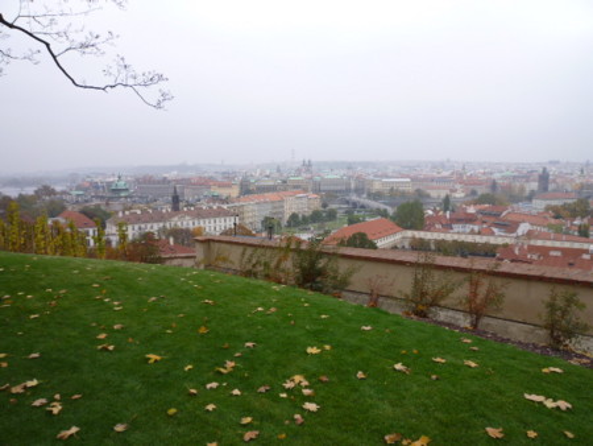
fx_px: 428
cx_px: 296
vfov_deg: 54.9
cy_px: 223
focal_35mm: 25
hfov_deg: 69.4
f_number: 3.5
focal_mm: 4.5
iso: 80
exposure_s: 1/100
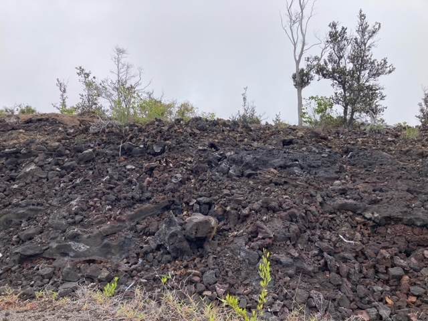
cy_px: 160
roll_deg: +0.9
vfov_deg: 49.7
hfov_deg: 63.4
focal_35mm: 28
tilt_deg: +2.5
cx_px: 214
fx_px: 346
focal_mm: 3.99
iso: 20
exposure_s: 1/796
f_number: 1.8
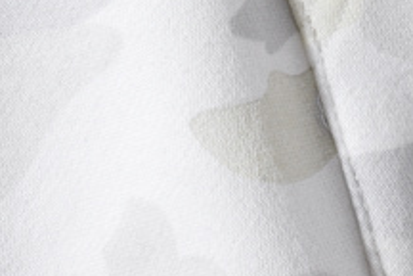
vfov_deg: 8.0
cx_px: 426
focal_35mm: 167
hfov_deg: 12.1
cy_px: -214
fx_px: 1916
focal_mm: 30
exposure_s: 1/100
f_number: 9
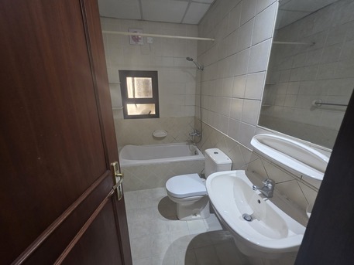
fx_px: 133
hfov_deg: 106.2
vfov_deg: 89.9
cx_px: 177
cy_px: 132
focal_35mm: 13
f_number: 1.9
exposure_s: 1/50
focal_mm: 2.2
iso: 250
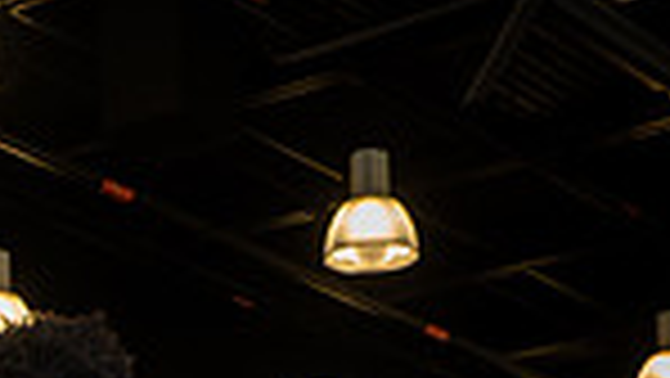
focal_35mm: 158
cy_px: 918
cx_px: 117
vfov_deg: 7.2
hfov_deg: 13.5
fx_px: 2808
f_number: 7.1
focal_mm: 50
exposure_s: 1/250
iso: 800
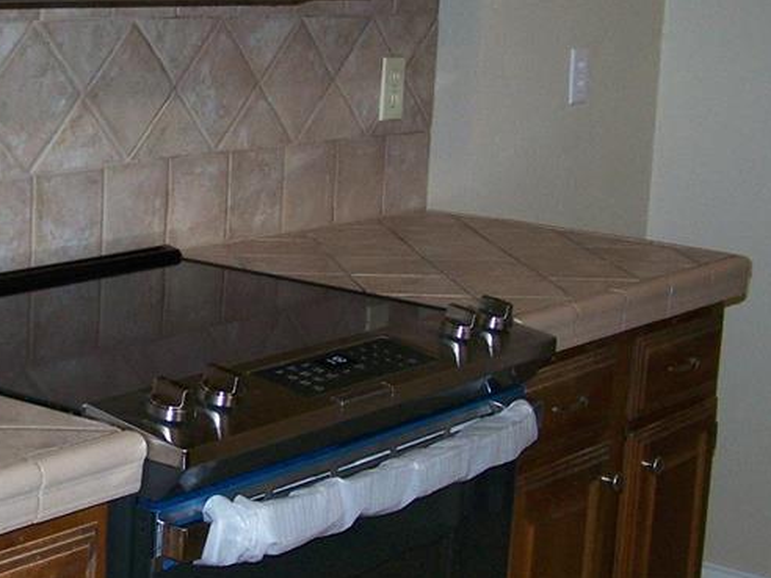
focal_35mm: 79
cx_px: 175
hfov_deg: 24.4
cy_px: 221
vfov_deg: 18.6
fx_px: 1760
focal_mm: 6.3
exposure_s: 1/60
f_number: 2.8
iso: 160
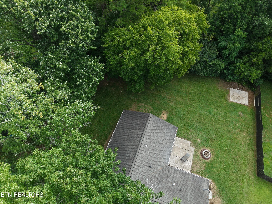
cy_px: 102
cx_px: 136
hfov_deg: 71.6
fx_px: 189
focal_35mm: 24
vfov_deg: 56.8
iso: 100
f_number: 1.8
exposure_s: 1/80
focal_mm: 8.67
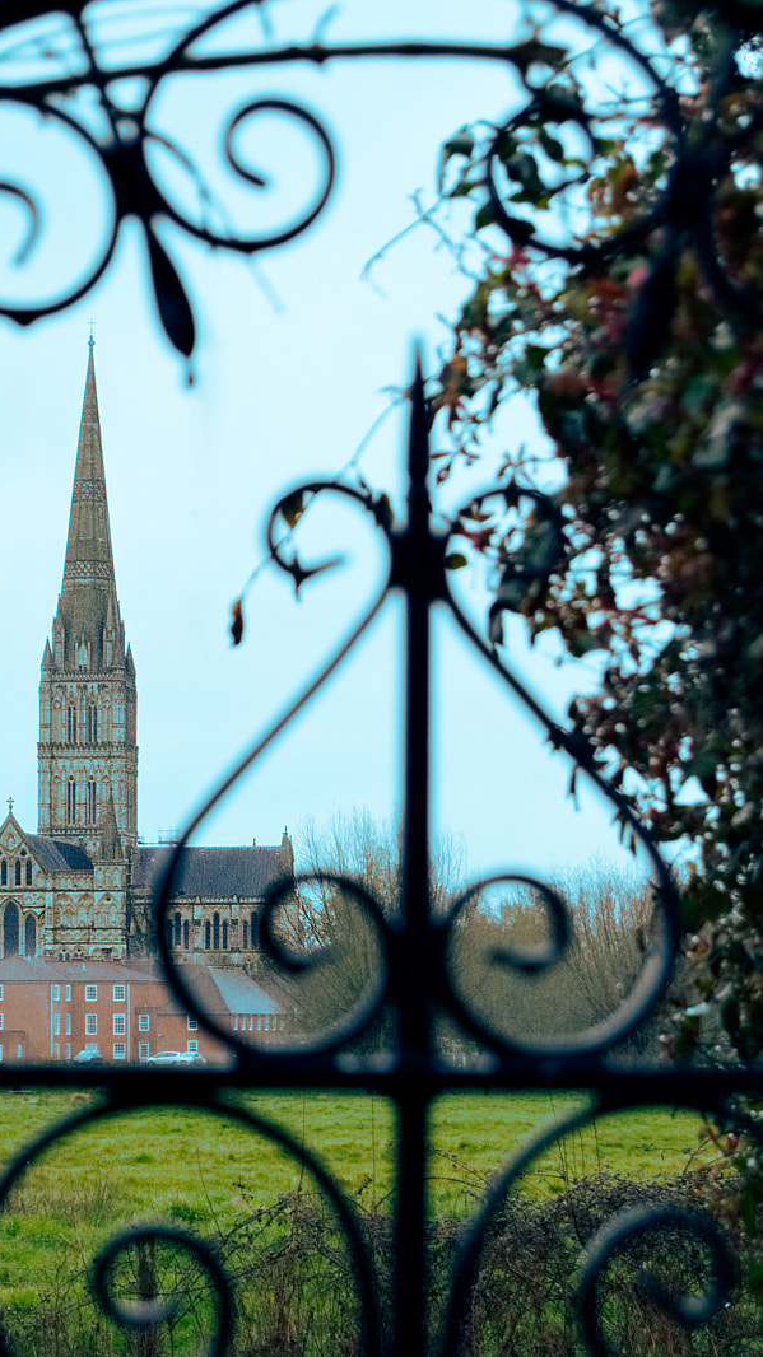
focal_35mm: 130
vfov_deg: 16.5
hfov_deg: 9.3
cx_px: 107
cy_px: 678
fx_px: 4672
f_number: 6.3
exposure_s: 1/200
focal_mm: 55
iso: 400
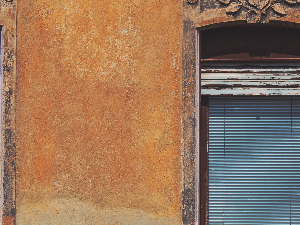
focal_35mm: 431
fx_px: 3735
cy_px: 118
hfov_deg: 4.6
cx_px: 257
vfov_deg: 3.5
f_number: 5.6
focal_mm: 70
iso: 100
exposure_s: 1/800
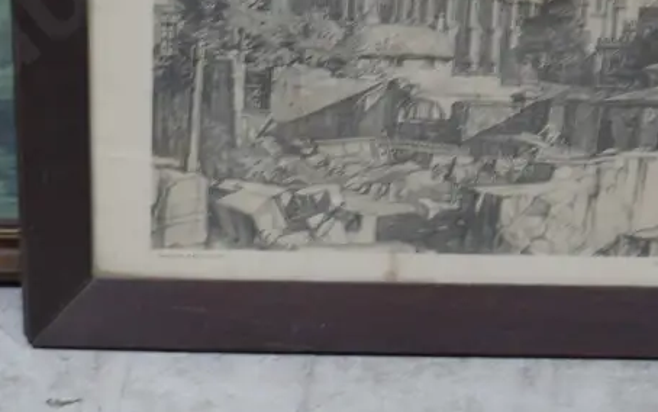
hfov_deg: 18.6
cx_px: 68
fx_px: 1973
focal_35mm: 110
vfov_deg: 11.8
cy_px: -8
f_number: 5.1
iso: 500
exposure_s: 1/60
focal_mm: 23
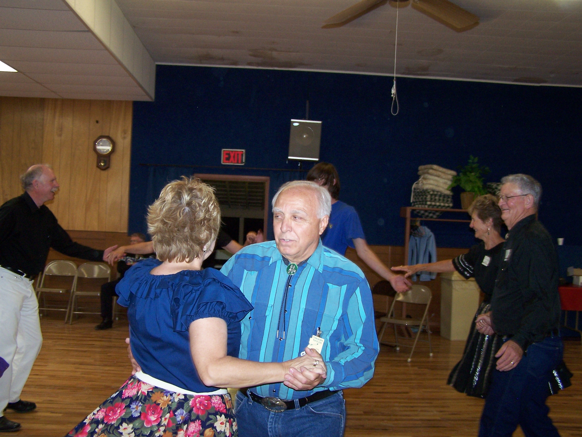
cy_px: 218
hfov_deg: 49.0
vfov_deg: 37.7
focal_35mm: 38
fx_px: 639
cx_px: 291
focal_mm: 6.3
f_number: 2.8
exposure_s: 1/60
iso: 140
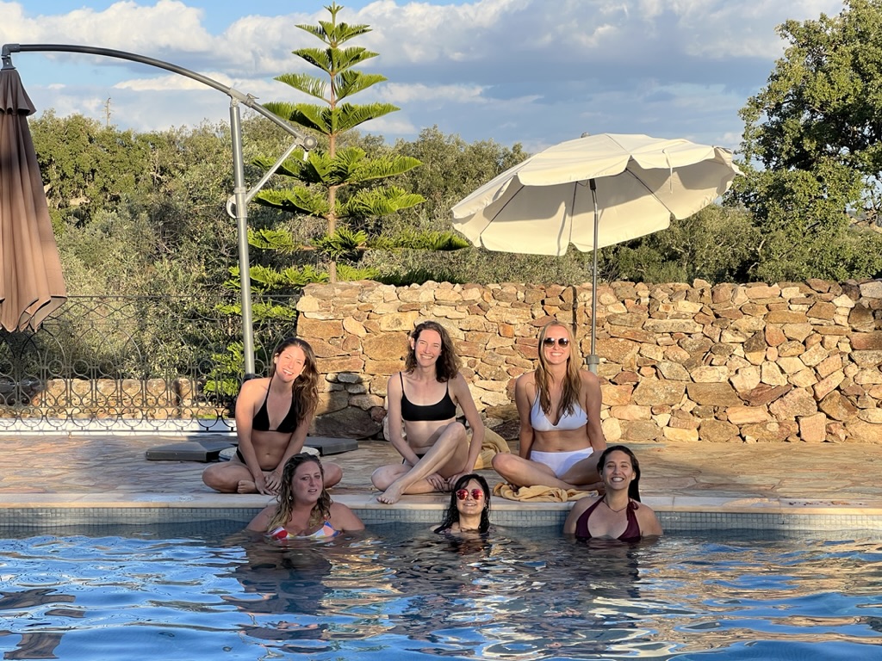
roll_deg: +1.1
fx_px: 1962
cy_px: 330
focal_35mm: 77
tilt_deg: -3.6
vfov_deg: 19.1
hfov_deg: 25.3
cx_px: 441
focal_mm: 9
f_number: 2.8
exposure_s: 1/293
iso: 32
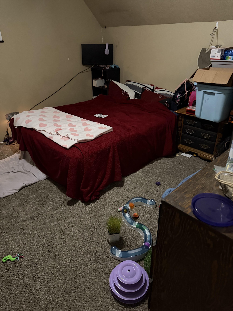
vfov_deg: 71.6
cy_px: 156
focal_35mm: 24
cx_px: 116
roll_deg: +0.9
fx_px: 215
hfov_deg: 56.8
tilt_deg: -27.5
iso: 1250
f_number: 1.78
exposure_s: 1/30
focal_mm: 6.76
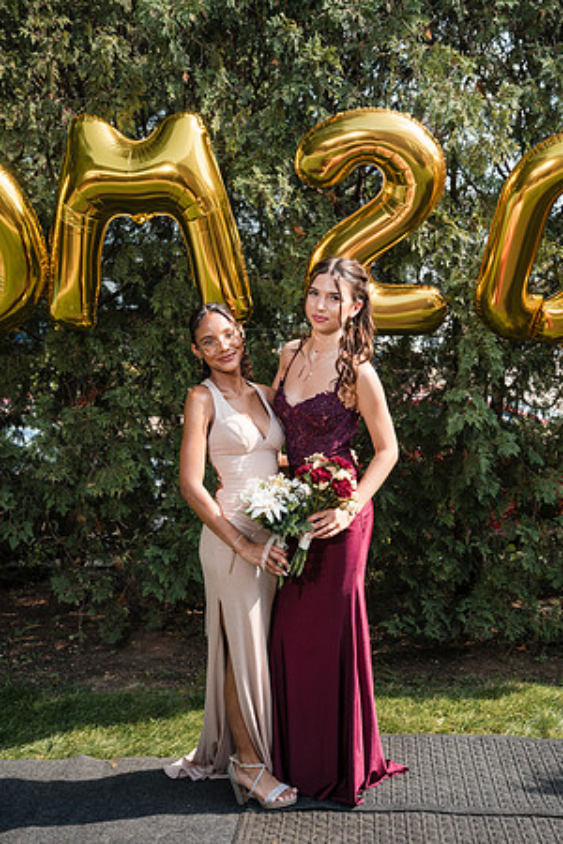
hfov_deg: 31.2
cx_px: 282
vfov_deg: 45.4
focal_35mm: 43
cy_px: 422
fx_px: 1009
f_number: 5
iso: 200
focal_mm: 43
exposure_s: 1/250
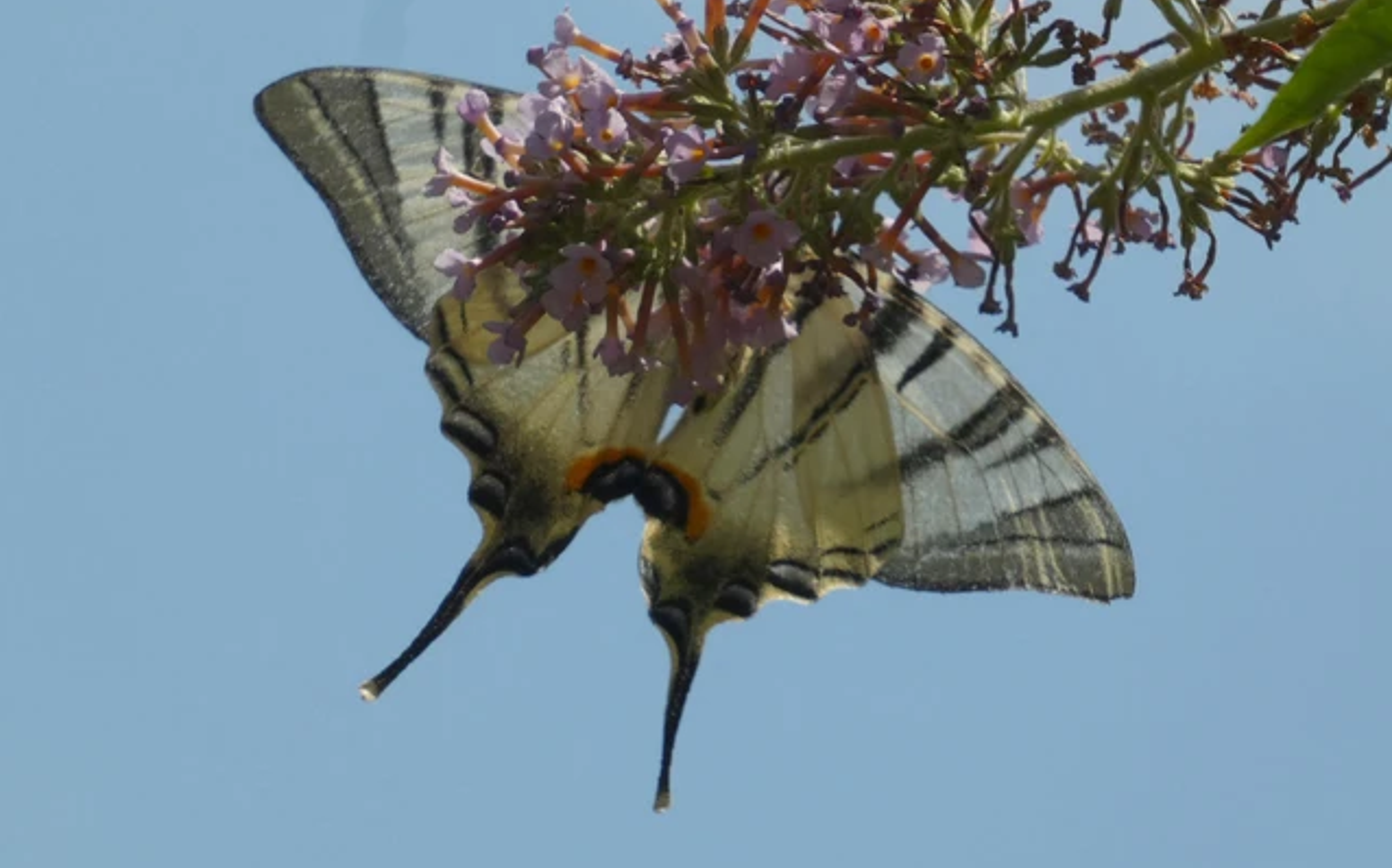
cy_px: 373
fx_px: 21423
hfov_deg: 3.7
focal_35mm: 565
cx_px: 696
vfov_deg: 2.3
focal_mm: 95.2
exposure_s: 1/160
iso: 80
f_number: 7.1
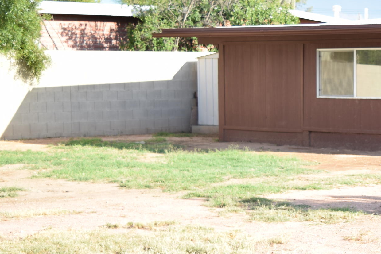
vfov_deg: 11.8
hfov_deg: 17.0
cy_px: 202
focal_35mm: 116
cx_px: 439
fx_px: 1228
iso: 100
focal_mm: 32
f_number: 4.5
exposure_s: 1/200
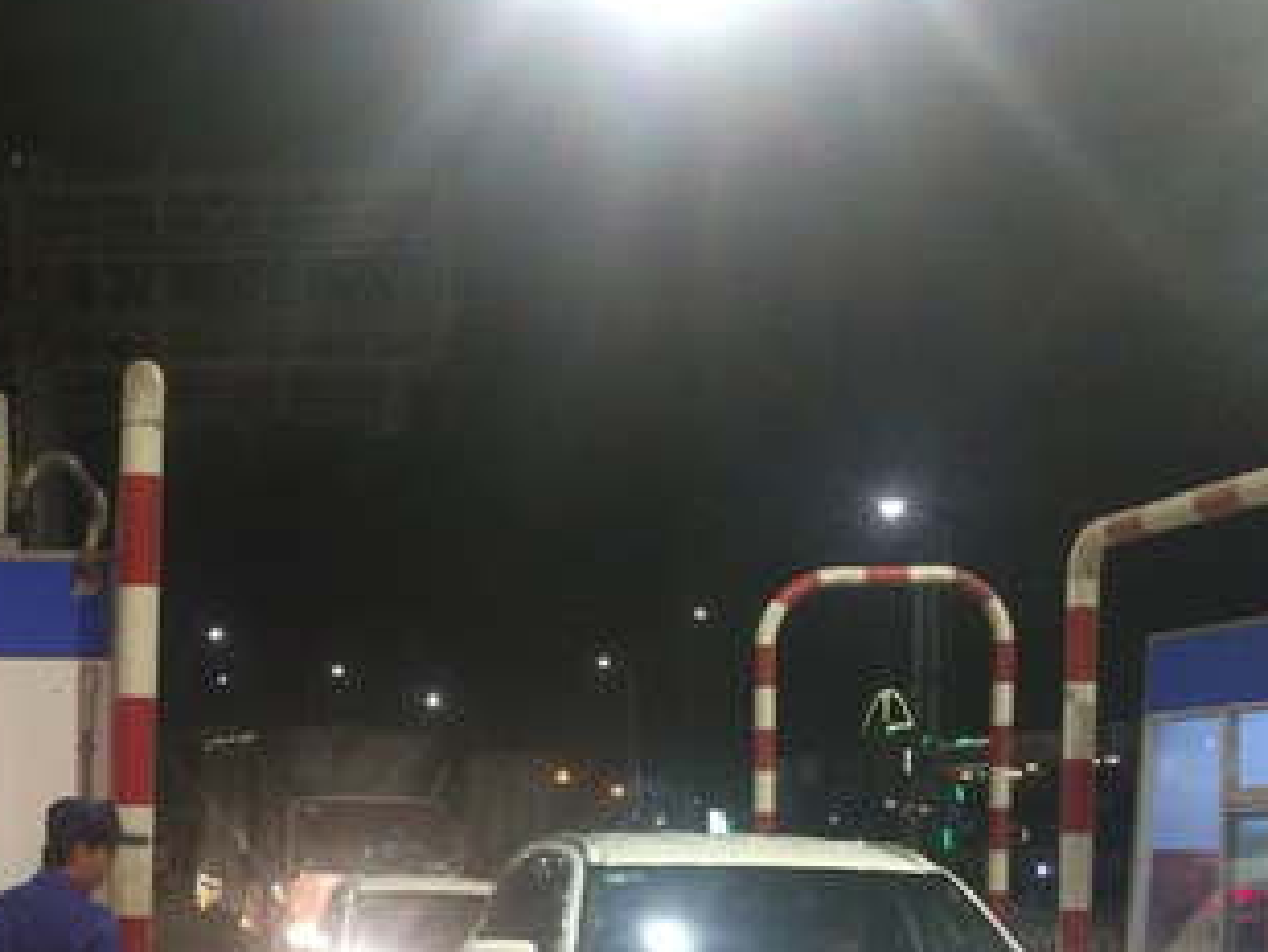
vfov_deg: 23.5
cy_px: 923
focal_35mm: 60
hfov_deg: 30.4
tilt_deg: -3.3
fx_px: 2199
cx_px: 70
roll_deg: -0.5
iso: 250
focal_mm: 4.15
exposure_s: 1/33
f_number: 2.2
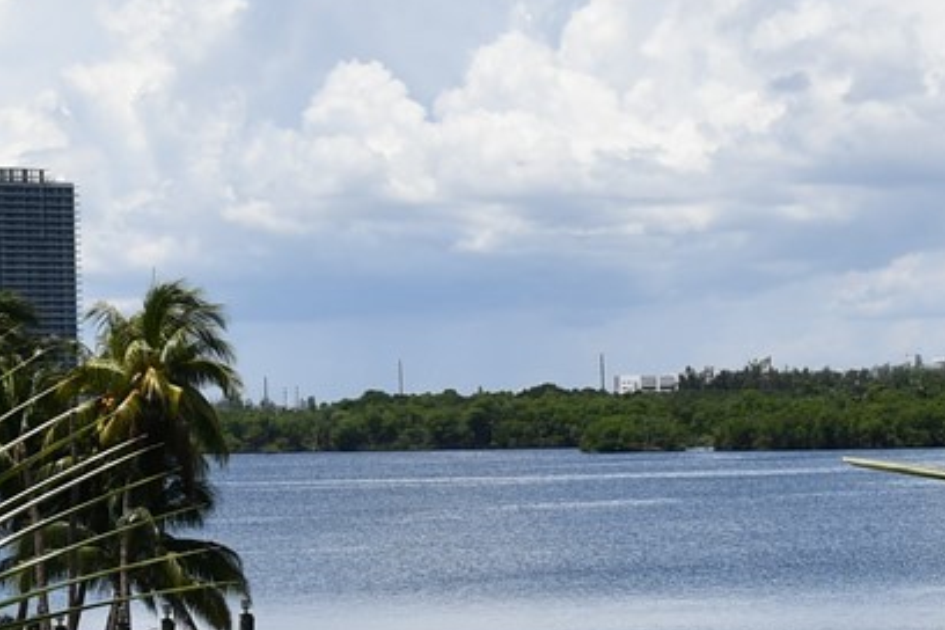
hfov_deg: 13.3
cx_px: 444
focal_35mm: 154
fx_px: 4042
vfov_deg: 8.9
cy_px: 580
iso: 100
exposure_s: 1/400
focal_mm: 25
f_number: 10
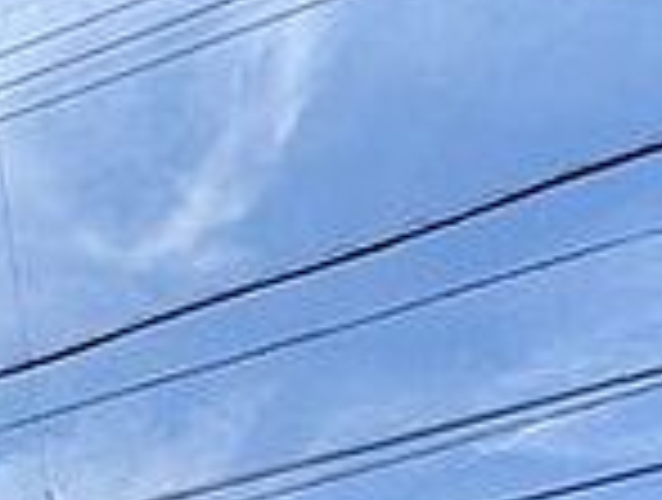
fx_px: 1093
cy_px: 874
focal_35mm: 57
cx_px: -293
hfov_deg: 26.1
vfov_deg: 19.8
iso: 49
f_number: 2.2
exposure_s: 1/1783
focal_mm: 1.83
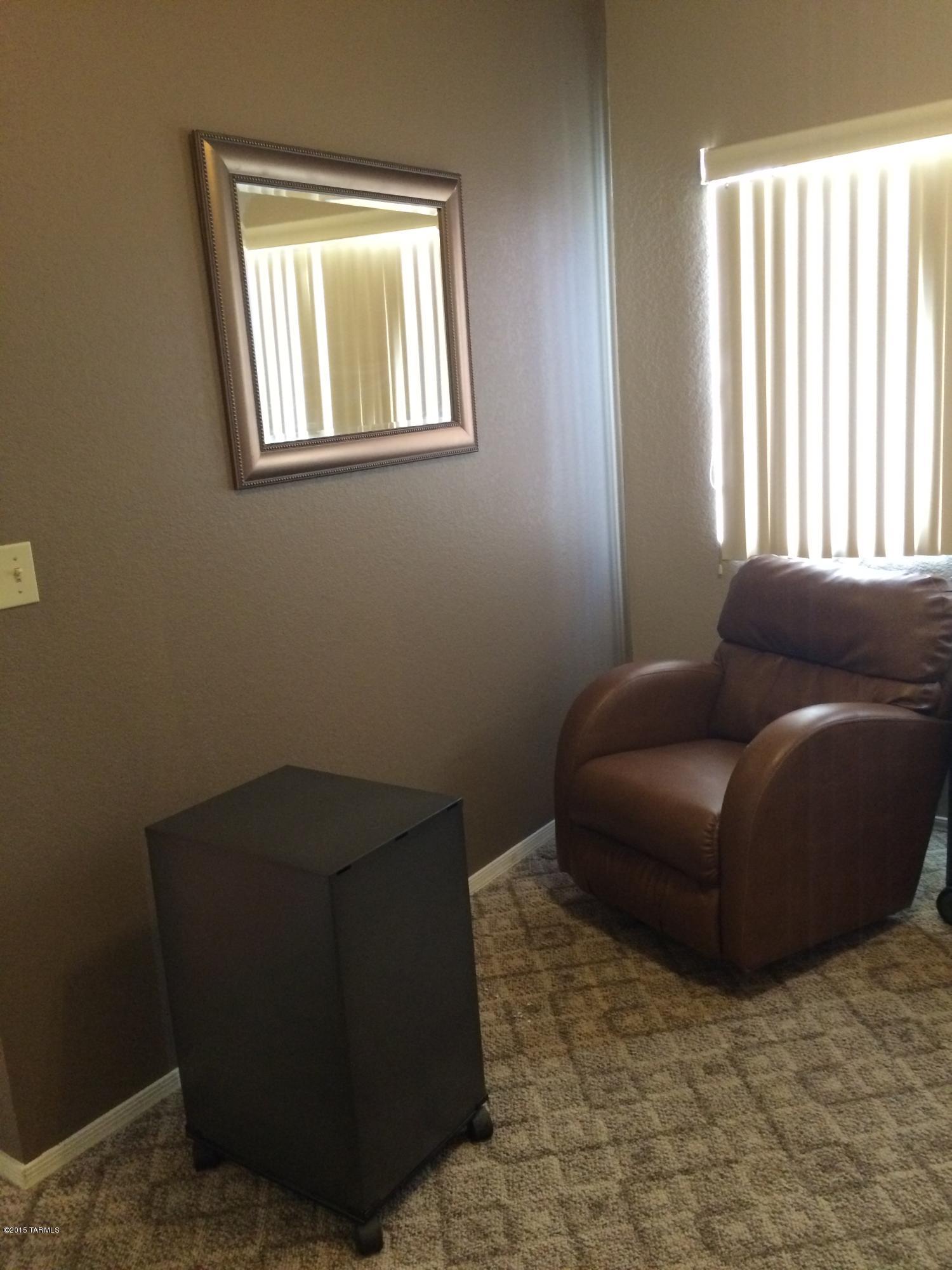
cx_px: 476
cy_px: 635
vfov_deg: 61.7
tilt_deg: -15.3
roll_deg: +5.3
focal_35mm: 29
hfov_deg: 48.2
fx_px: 1063
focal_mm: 4.15
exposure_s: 1/30
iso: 320
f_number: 2.2
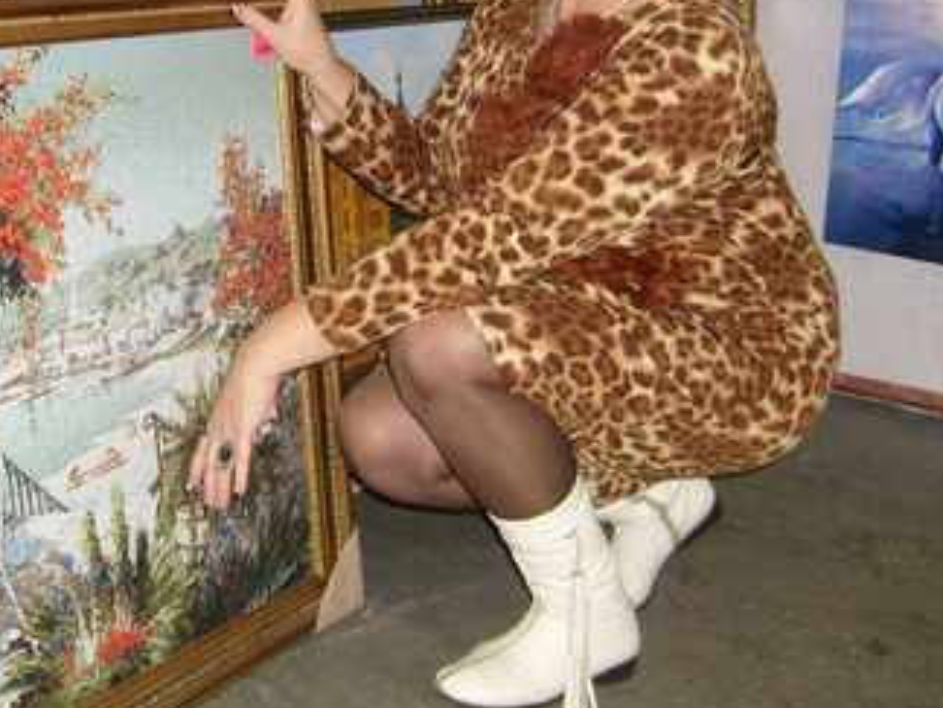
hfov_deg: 34.8
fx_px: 1471
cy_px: 246
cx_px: 233
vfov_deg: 26.9
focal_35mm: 54
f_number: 2.8
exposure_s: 1/45
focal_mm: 5.8
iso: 100
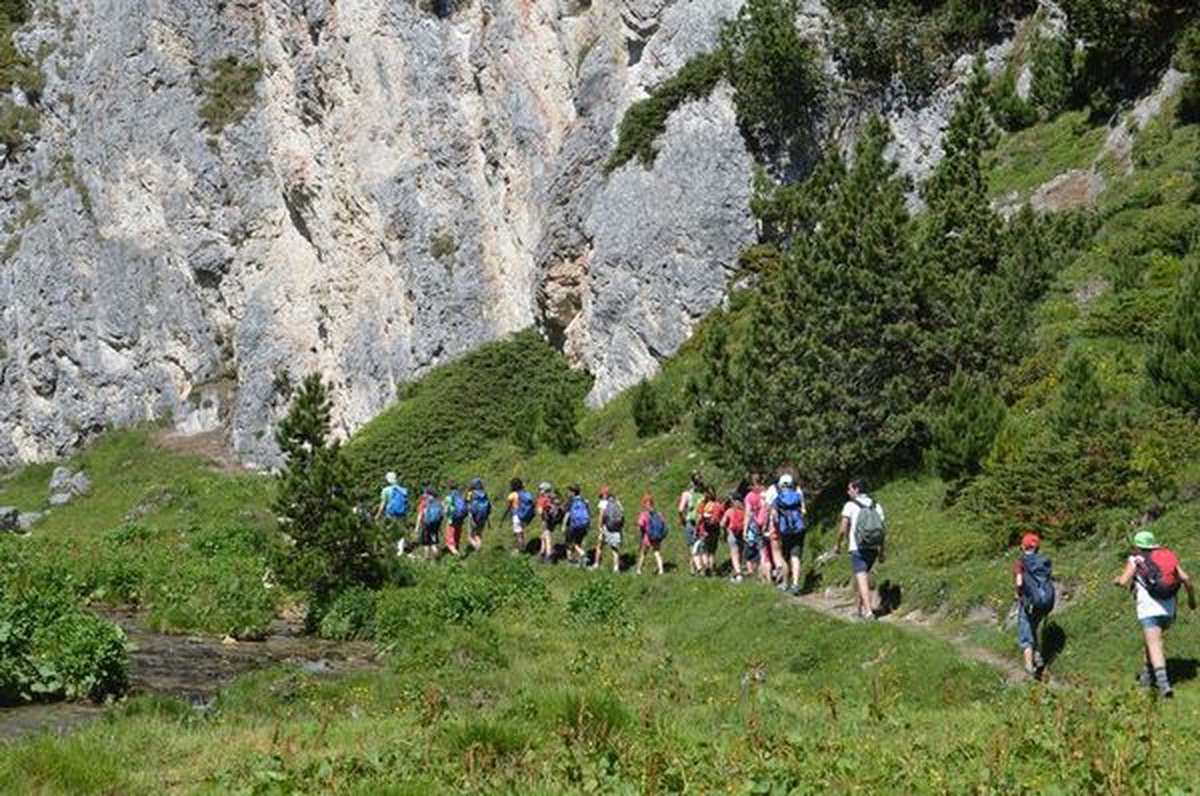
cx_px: 600
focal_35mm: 82
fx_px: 2746
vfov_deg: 16.5
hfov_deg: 24.7
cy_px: 398
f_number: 7.1
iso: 100
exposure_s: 1/200
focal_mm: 55
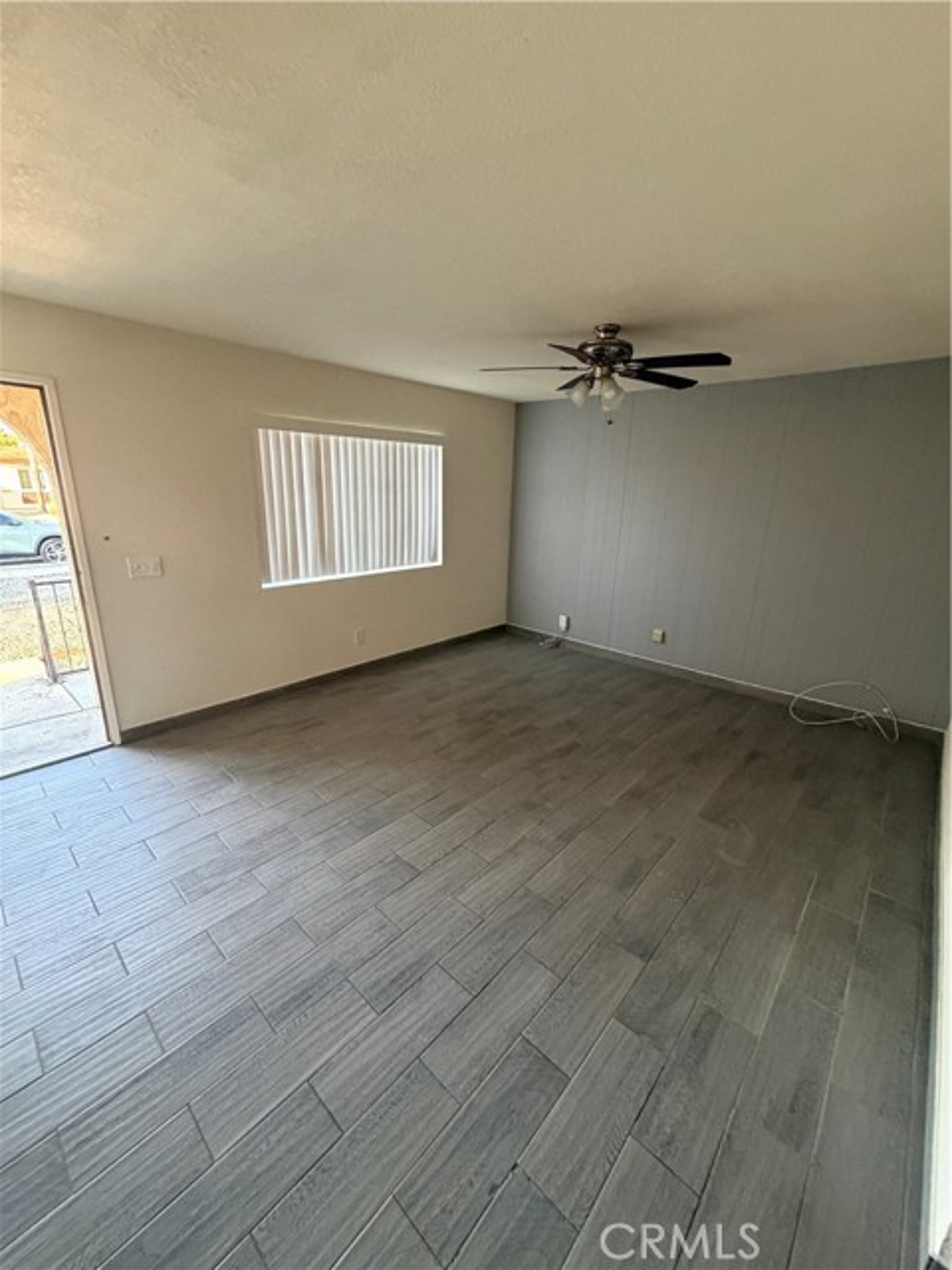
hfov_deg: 85.7
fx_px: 513
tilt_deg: -14.2
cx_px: 476
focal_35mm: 14
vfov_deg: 102.1
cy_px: 635
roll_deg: -1.6
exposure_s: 1/60
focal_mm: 2.22
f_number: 2.2
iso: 400
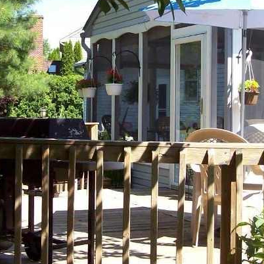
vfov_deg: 21.3
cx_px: 112
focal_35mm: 81
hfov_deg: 21.4
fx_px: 699
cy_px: 85
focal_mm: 6
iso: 80
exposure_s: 1/577
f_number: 2.7
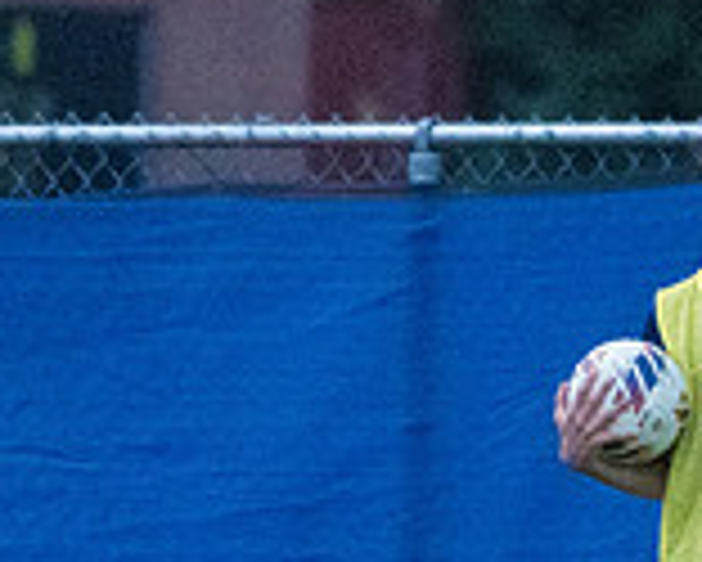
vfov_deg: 0.7
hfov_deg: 0.9
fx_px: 44593
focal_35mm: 2145
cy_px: 441
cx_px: 1008
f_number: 5.6
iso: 6400
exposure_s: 1/2000
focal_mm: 410
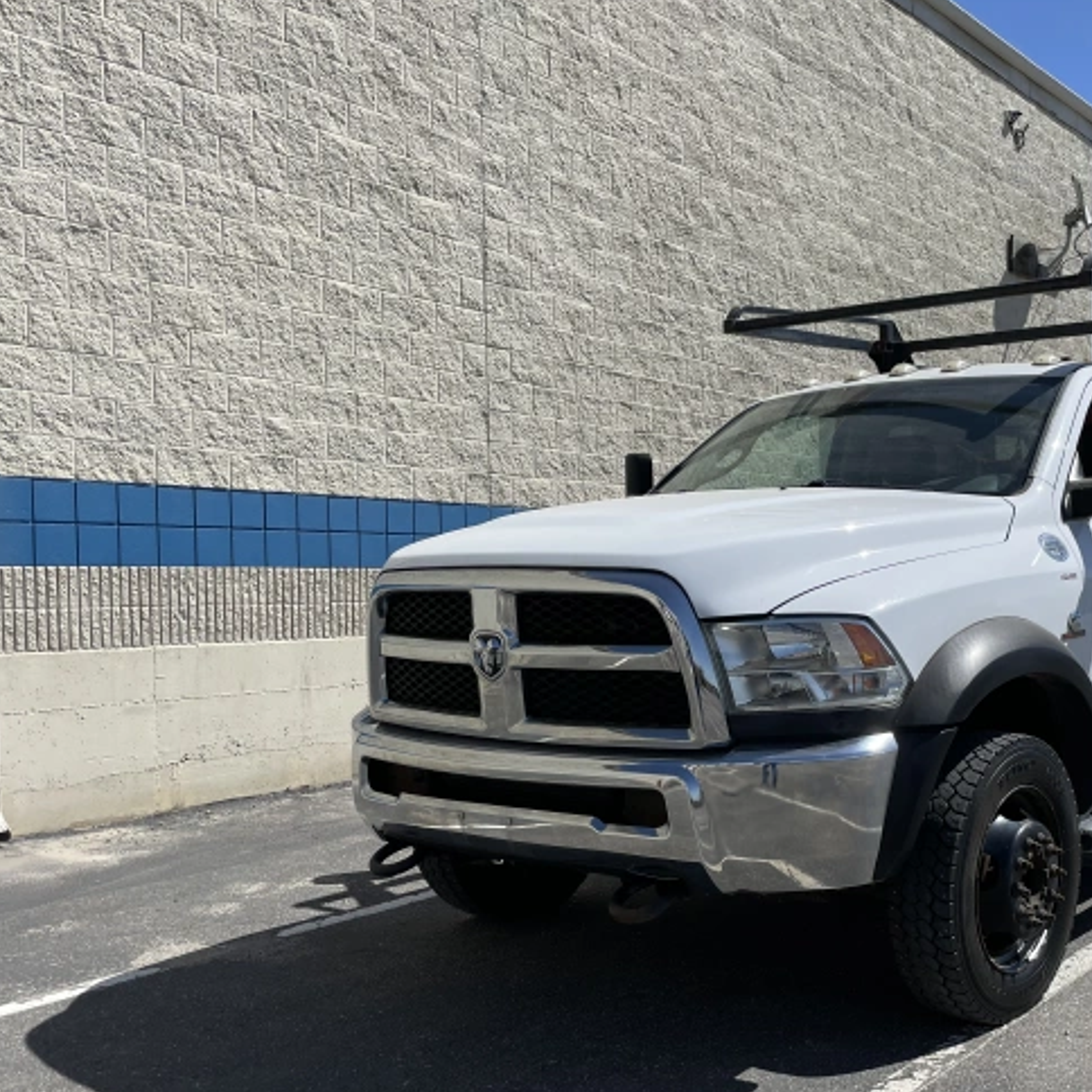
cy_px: 661
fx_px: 1356
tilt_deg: -3.8
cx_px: 830
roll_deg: +0.6
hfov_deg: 42.4
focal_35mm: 38
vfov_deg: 43.6
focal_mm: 4.2
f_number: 1.6
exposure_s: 1/5051
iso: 32
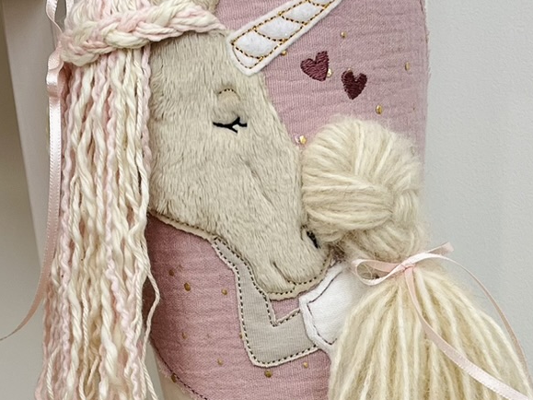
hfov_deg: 21.3
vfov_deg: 15.7
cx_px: 278
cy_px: 413
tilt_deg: -15.1
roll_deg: -0.5
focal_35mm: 92
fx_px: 1416
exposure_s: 1/101
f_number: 1.6
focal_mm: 5.1
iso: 32
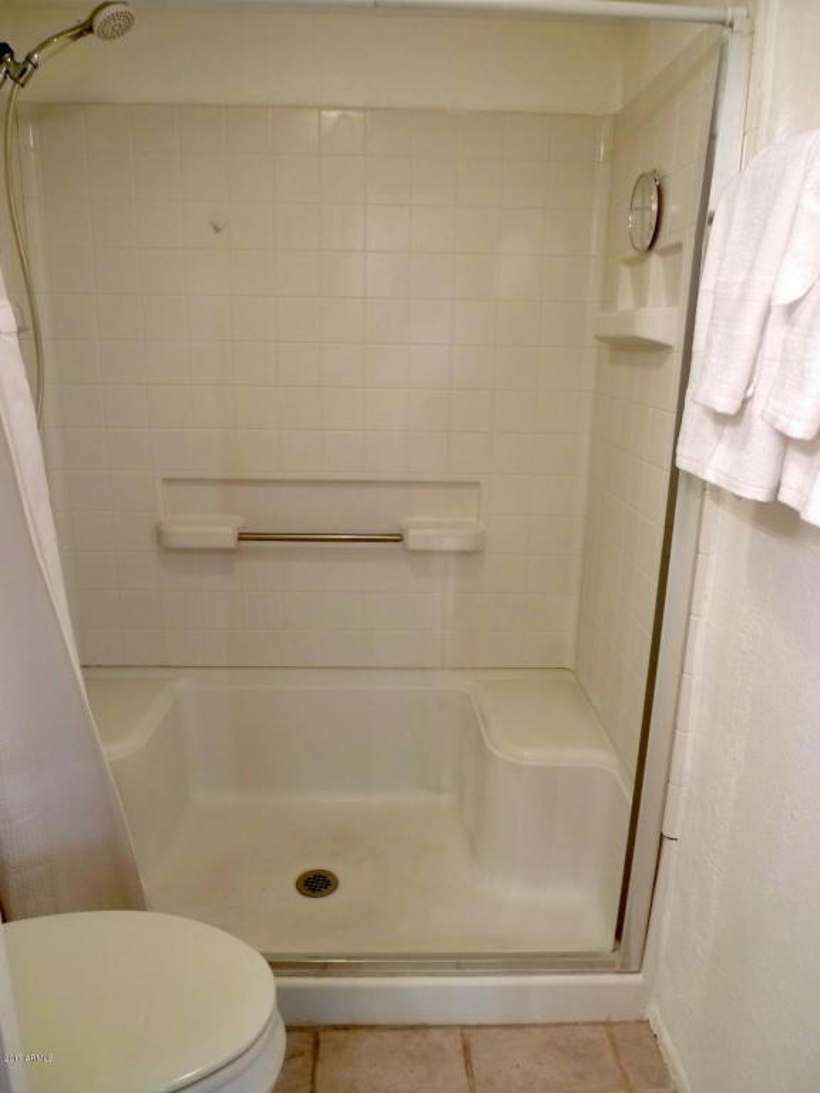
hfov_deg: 56.8
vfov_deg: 71.6
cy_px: 546
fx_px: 758
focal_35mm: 24
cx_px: 410
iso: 400
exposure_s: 1/15
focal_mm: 5.1
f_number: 2
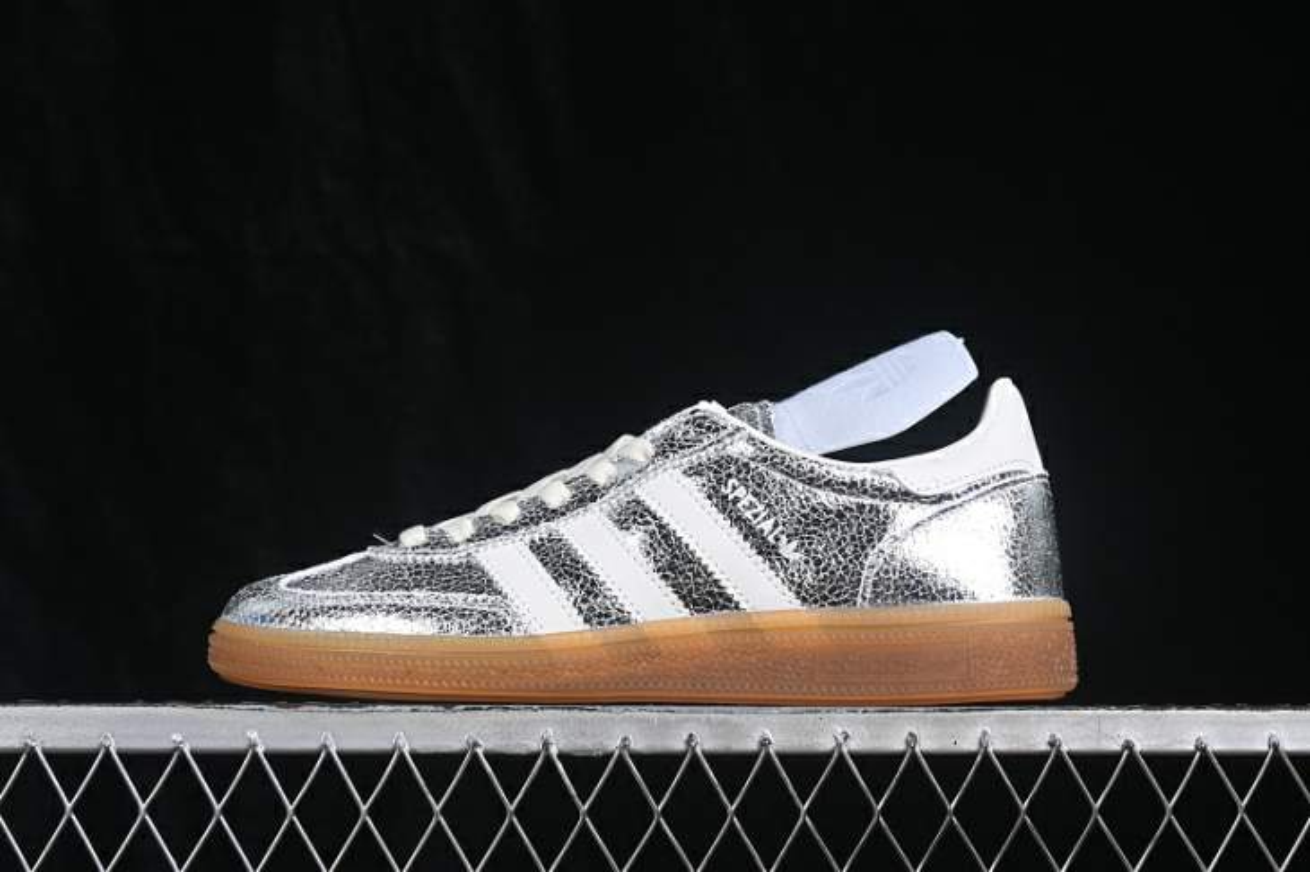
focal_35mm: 75
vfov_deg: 18.2
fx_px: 2728
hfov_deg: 27.0
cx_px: 655
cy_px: 436
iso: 160
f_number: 8
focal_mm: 50
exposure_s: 1/80
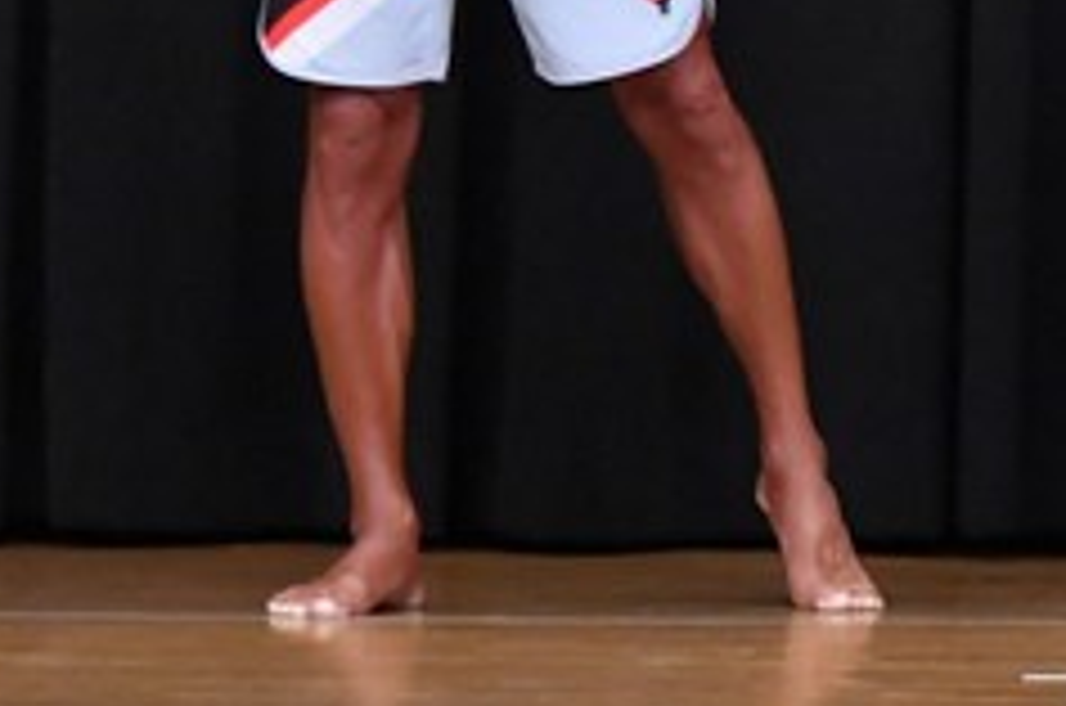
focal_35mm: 711
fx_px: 21011
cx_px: 1599
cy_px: -121
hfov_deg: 2.9
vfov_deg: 1.9
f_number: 5.6
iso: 8000
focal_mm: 145
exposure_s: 1/400
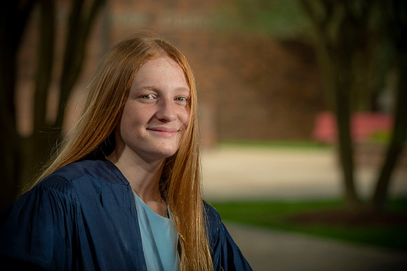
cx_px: 204
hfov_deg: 13.3
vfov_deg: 8.8
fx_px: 1751
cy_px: 136
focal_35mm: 155
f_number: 5.6
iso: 80
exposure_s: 1/250
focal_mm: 155
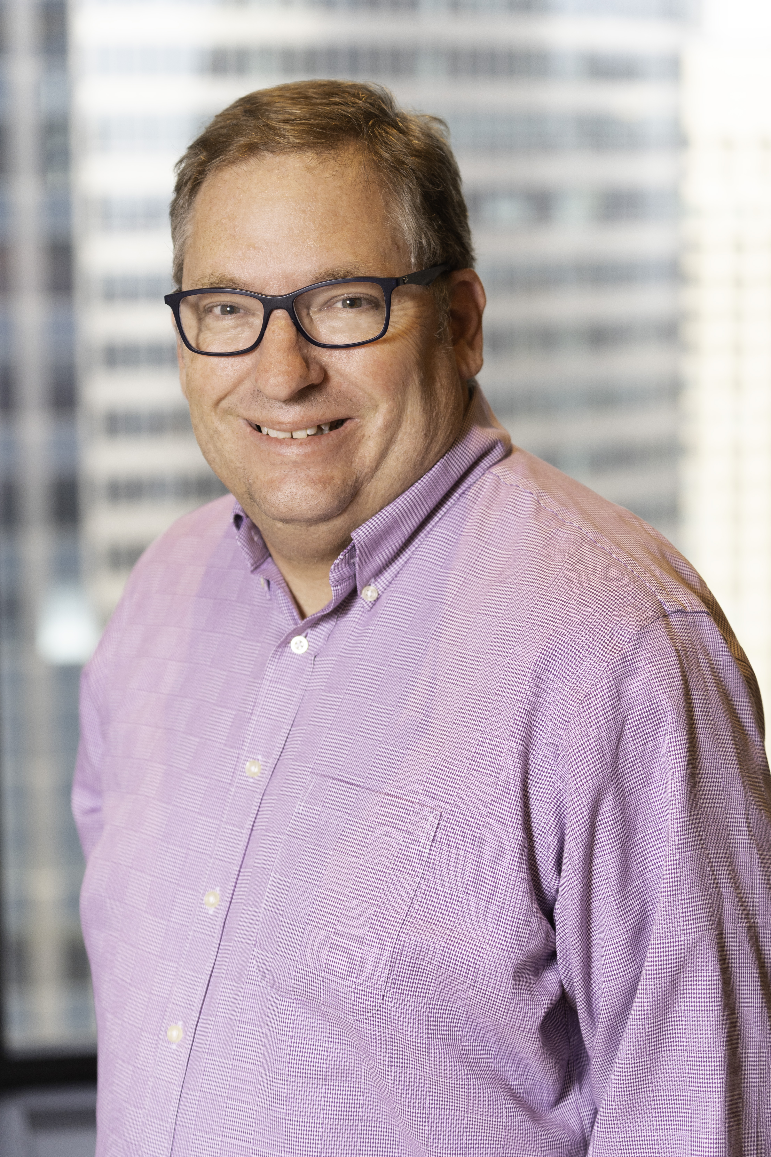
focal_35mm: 86
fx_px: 2763
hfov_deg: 15.9
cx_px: 382
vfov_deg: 23.6
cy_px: 572
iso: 640
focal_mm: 85
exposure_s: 1/160
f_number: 4
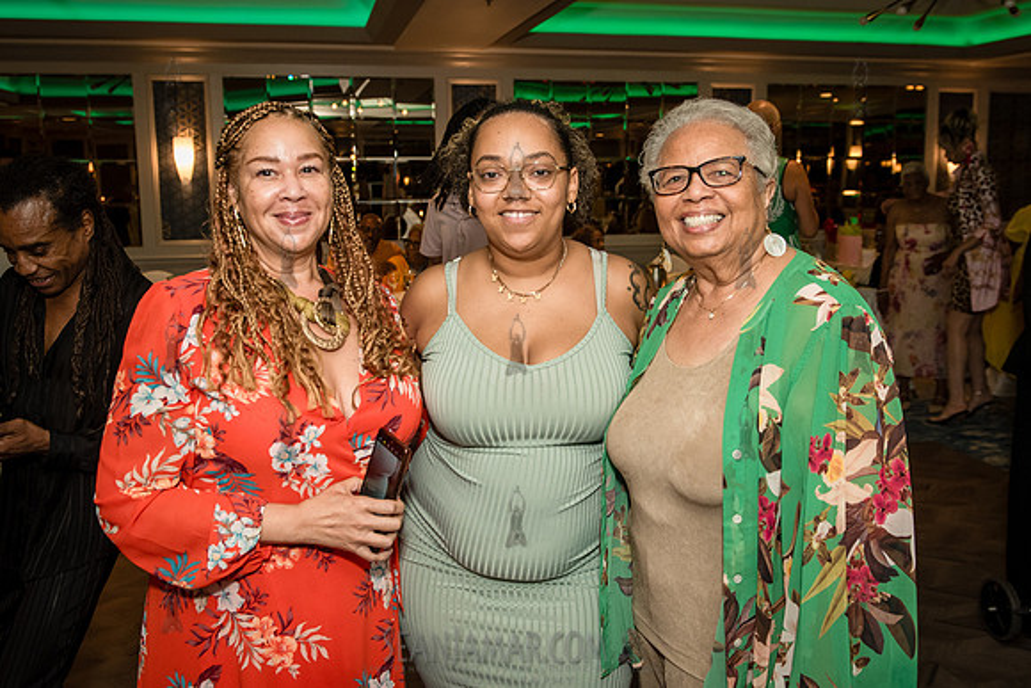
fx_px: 931
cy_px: 315
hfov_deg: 57.9
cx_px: 538
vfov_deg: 40.5
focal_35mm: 32
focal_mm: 28
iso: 1600
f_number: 3.5
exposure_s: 1/200
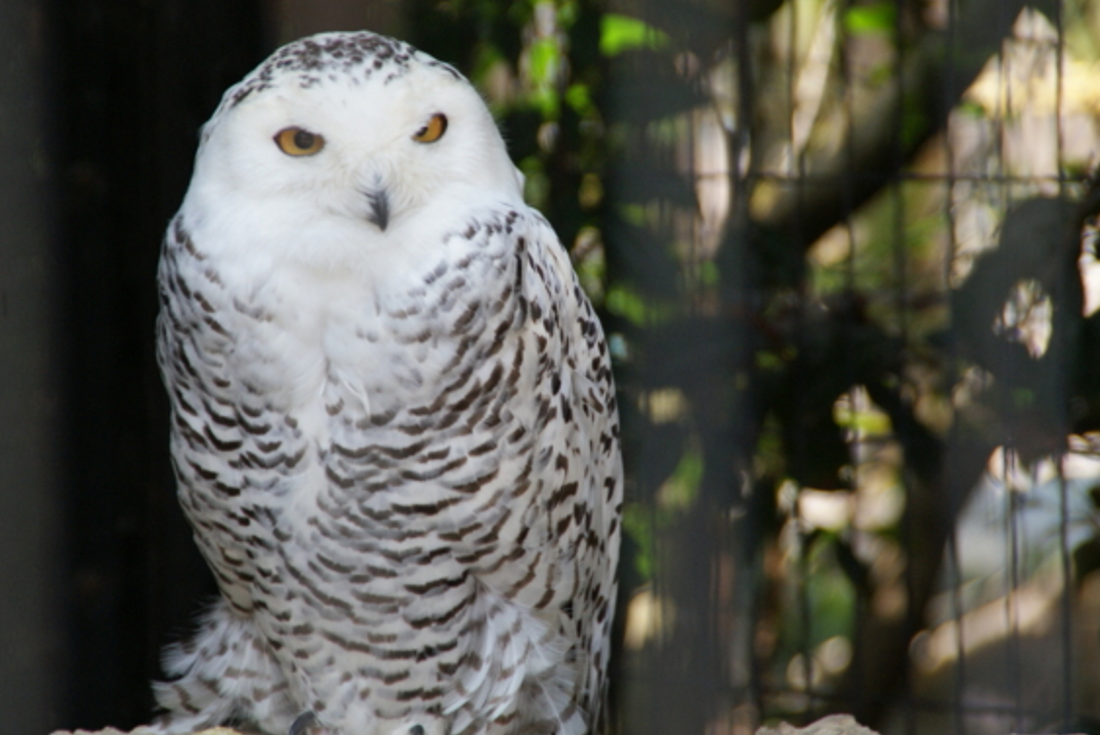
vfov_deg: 4.0
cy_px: 351
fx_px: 10424
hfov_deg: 6.0
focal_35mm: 341
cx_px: 526
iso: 400
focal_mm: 200
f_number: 6.3
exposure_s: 1/250
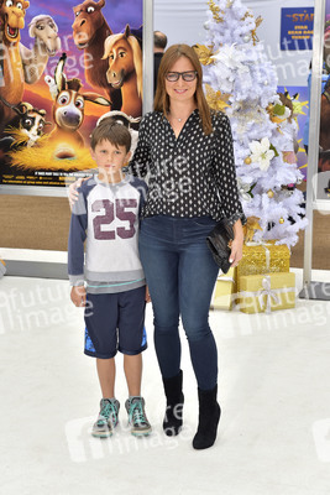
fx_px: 852
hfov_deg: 21.9
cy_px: 248
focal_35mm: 62
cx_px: 165
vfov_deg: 32.4
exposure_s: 1/320
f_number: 6.3
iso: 320
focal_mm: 62
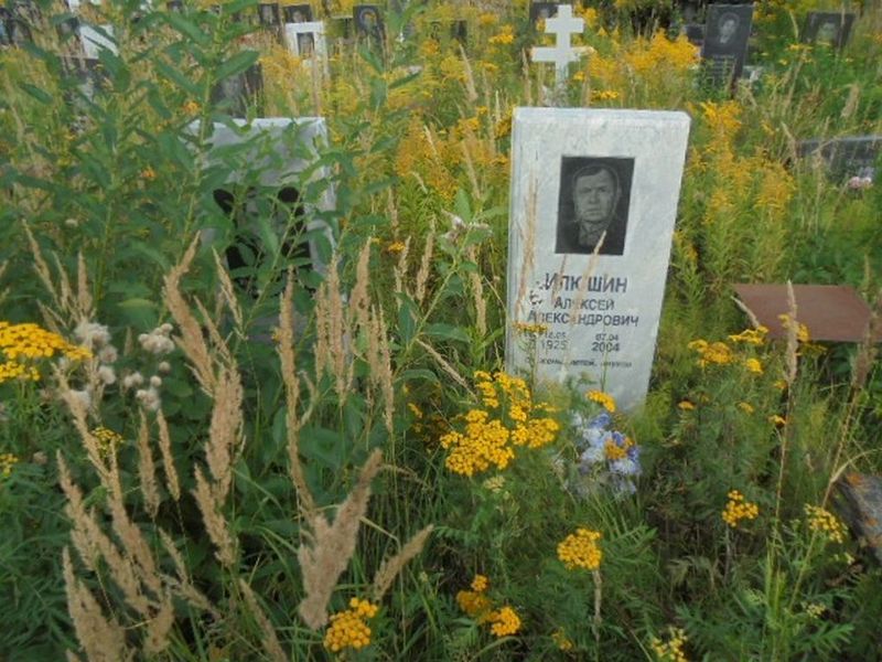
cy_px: 331
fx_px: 662
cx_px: 441
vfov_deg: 53.1
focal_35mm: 26
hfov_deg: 67.3
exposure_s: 1/400
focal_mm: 4.6
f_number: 3.5
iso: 100
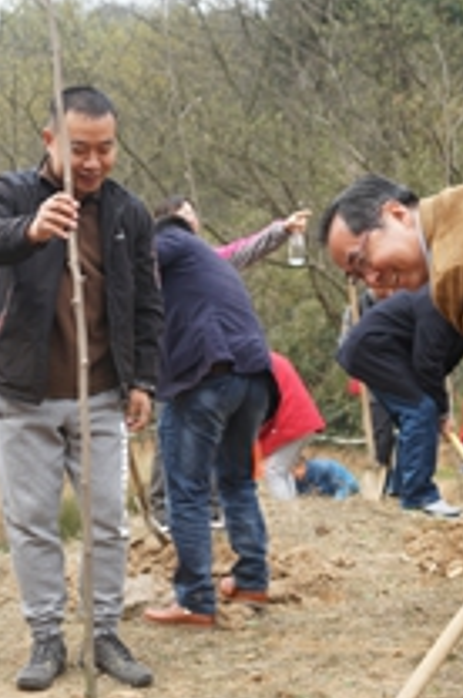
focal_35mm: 52
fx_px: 1006
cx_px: 47
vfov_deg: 38.1
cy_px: 426
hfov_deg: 25.1
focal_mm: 24
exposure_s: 1/800
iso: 250
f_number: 2.8
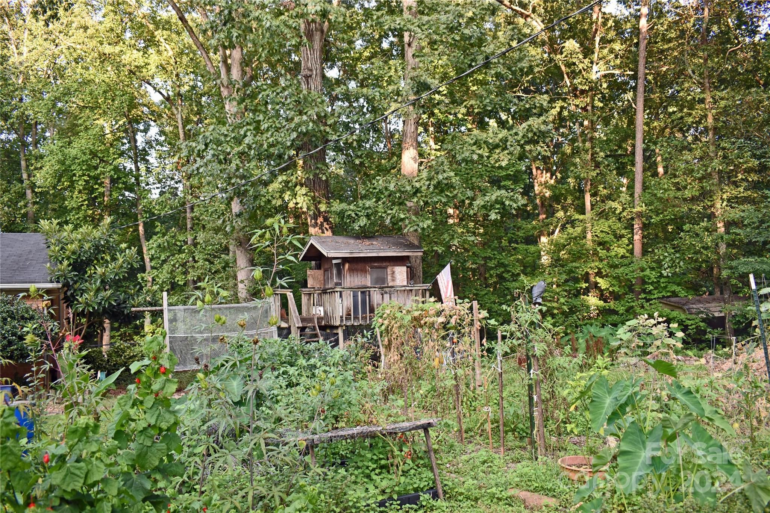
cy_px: 256
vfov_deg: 47.9
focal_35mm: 27
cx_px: 385
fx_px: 577
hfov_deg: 67.4
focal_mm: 18
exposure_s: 1/100
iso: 400
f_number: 5
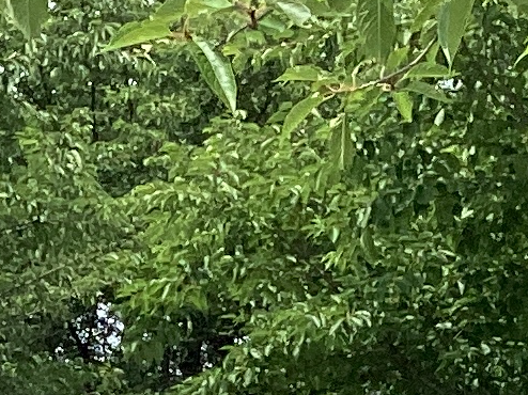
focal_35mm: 205
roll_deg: +0.3
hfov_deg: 9.5
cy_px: 1133
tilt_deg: +0.5
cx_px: 608
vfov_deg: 6.6
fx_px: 3125
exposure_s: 1/1116
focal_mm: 3.3
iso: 25
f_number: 2.4
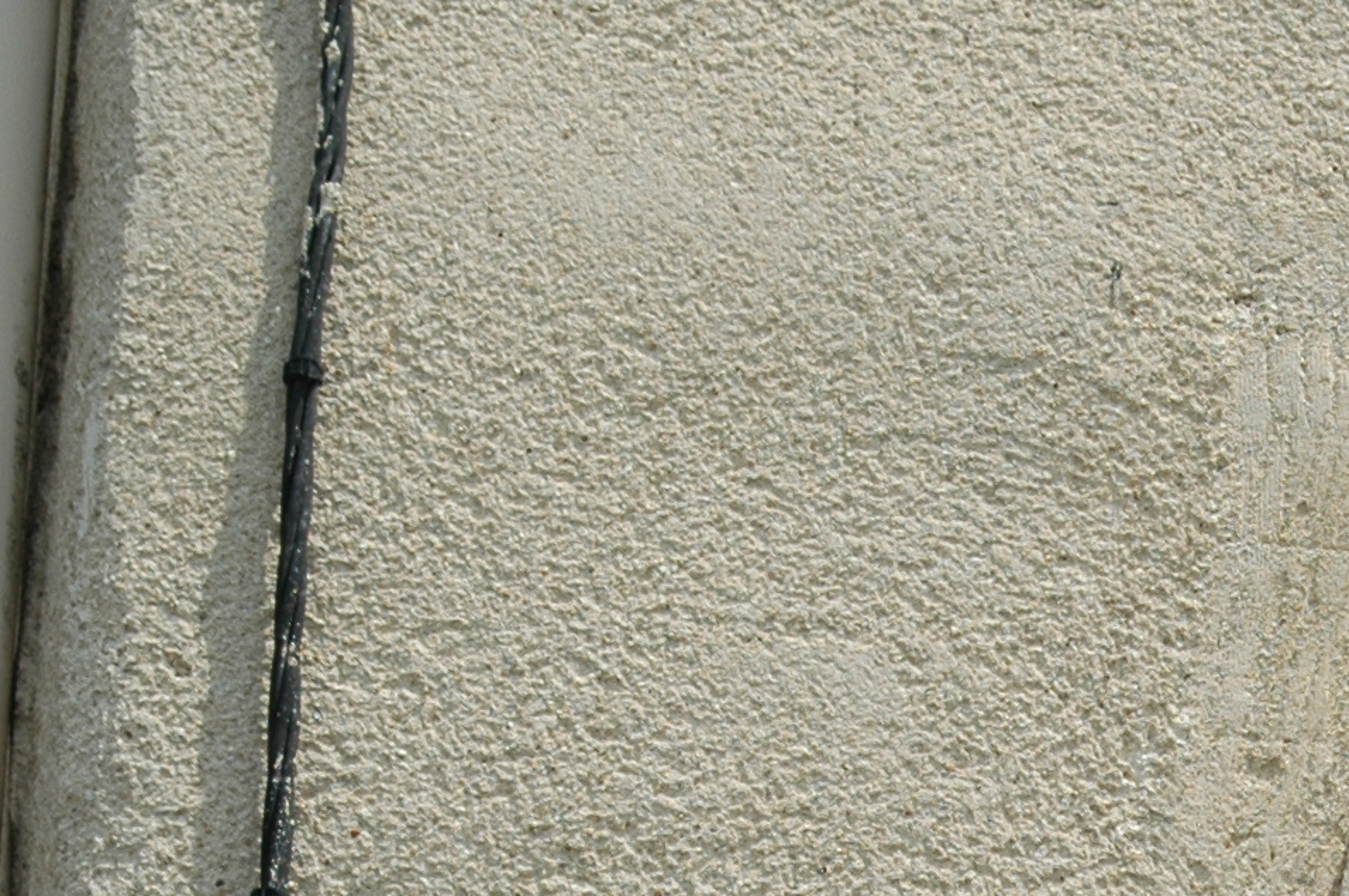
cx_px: 1558
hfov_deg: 7.7
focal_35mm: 264
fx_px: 9882
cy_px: 1337
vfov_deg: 5.2
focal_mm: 56
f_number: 10
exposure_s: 1/400
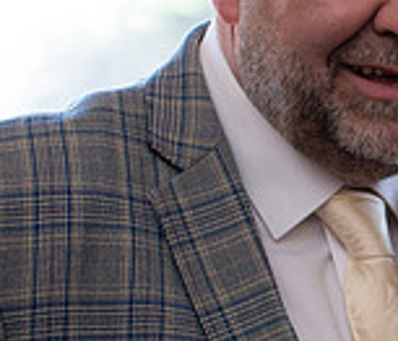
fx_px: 1707
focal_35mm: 141
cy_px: 211
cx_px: 724
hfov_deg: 12.2
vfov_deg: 11.4
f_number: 2.5
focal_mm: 35
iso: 400
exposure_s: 1/100
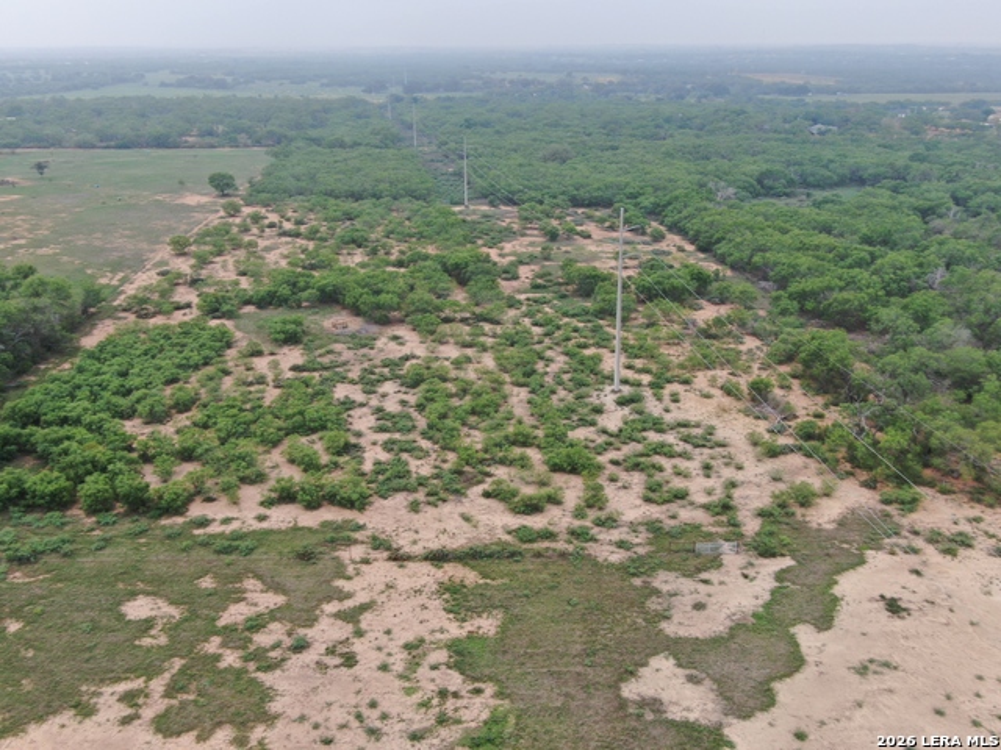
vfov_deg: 42.9
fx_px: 954
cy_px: 375
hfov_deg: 55.4
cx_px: 500
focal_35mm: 33
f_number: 3.2
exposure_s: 1/240
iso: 100
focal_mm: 5.57
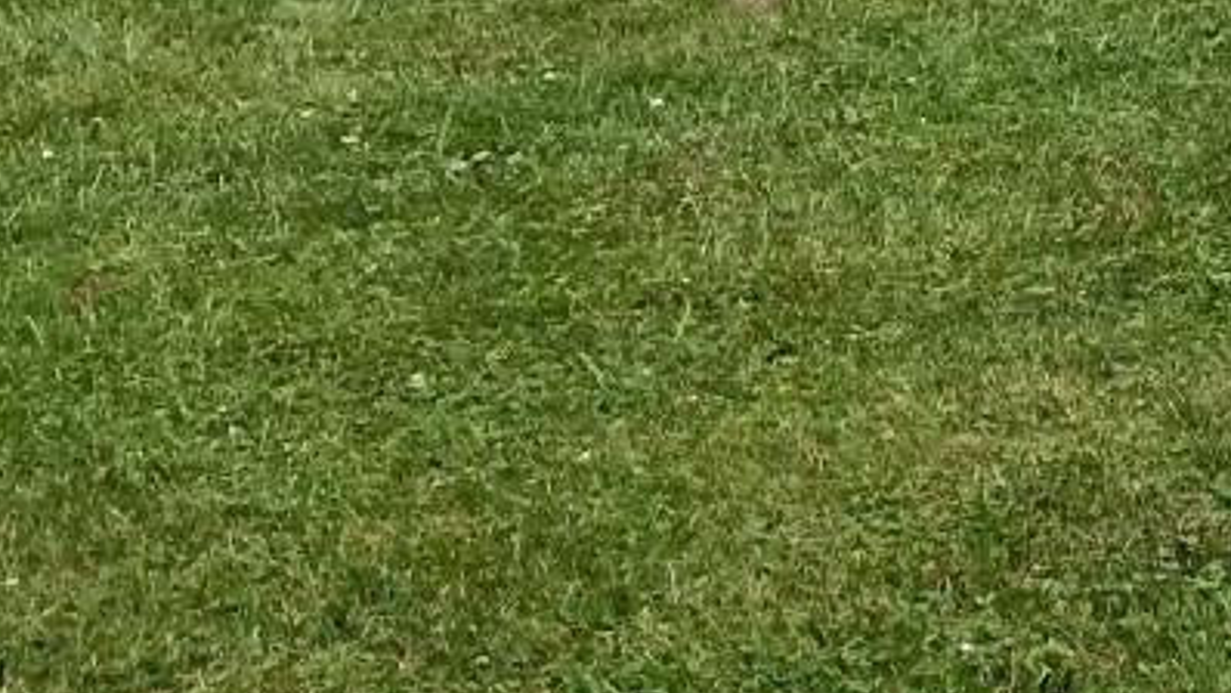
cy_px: -840
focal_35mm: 115
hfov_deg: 16.3
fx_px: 3754
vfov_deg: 9.6
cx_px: 2072
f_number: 1.8
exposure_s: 1/2404
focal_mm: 3.99
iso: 20
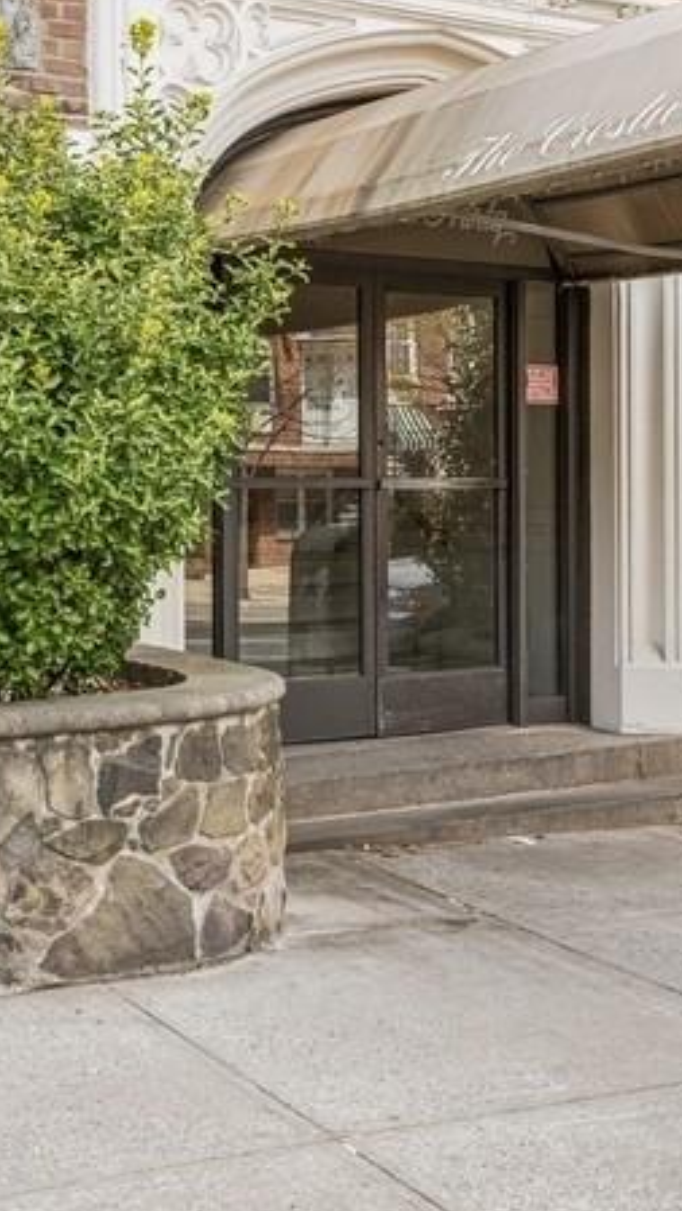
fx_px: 1798
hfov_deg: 21.4
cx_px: 421
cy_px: 574
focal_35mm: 56
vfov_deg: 37.2
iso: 100
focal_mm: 40
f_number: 8
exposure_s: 1/40
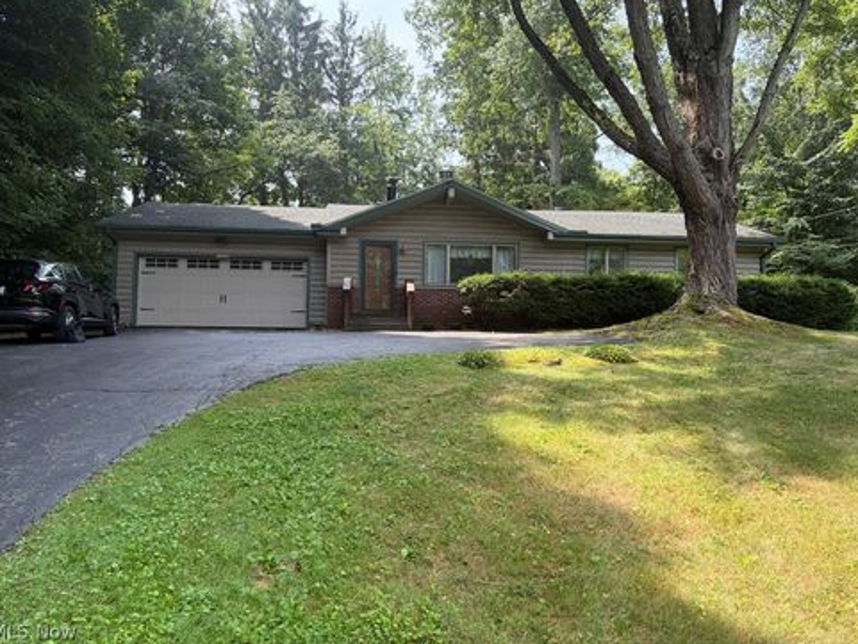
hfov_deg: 65.3
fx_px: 669
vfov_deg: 51.4
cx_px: 432
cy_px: 311
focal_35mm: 27
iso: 64
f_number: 1.6
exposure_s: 1/561
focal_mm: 5.96
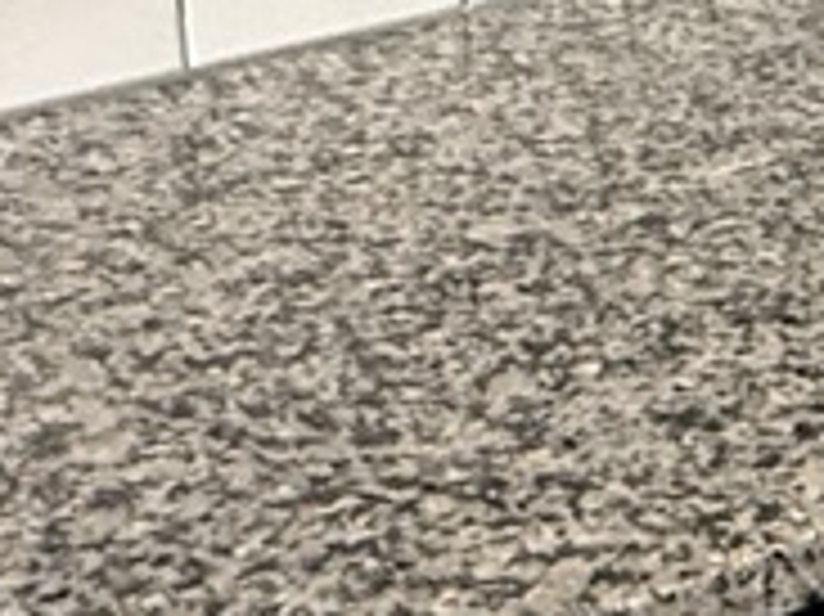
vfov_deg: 12.2
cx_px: 1526
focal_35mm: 110
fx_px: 2617
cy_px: -526
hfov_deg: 15.2
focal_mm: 2.22
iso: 500
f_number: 2.2
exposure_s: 1/60
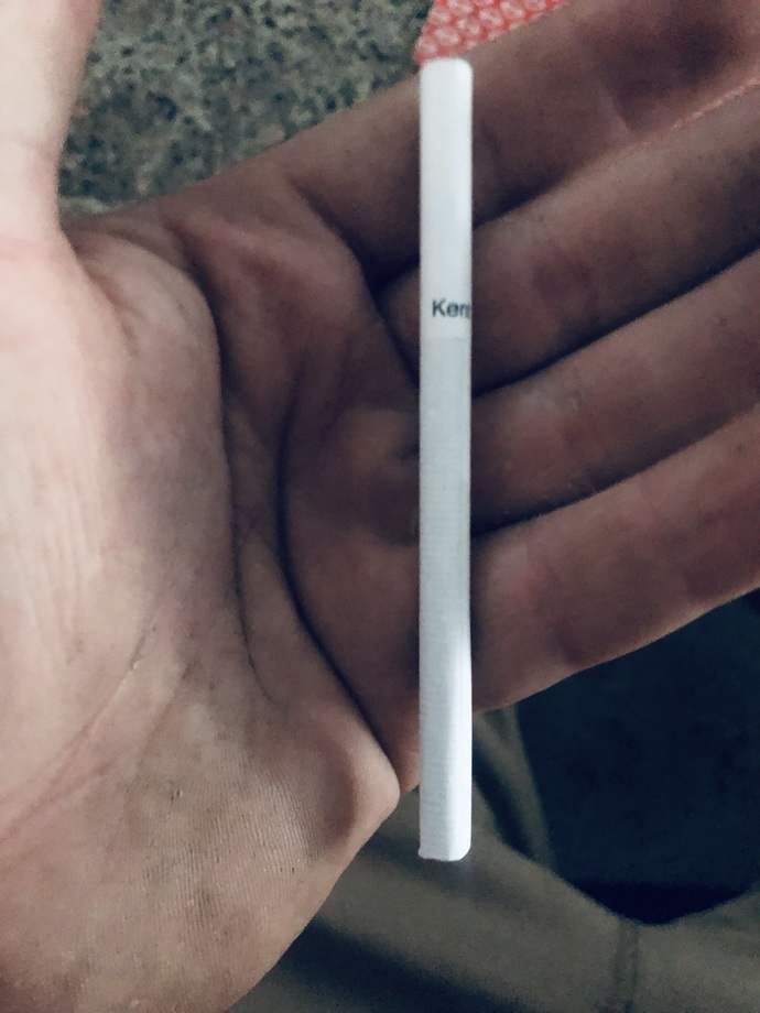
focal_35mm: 28
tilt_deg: -85.4
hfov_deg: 49.7
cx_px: 380
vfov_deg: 63.4
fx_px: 820
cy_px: 506
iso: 250
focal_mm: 3.99
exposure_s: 1/4
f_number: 1.8
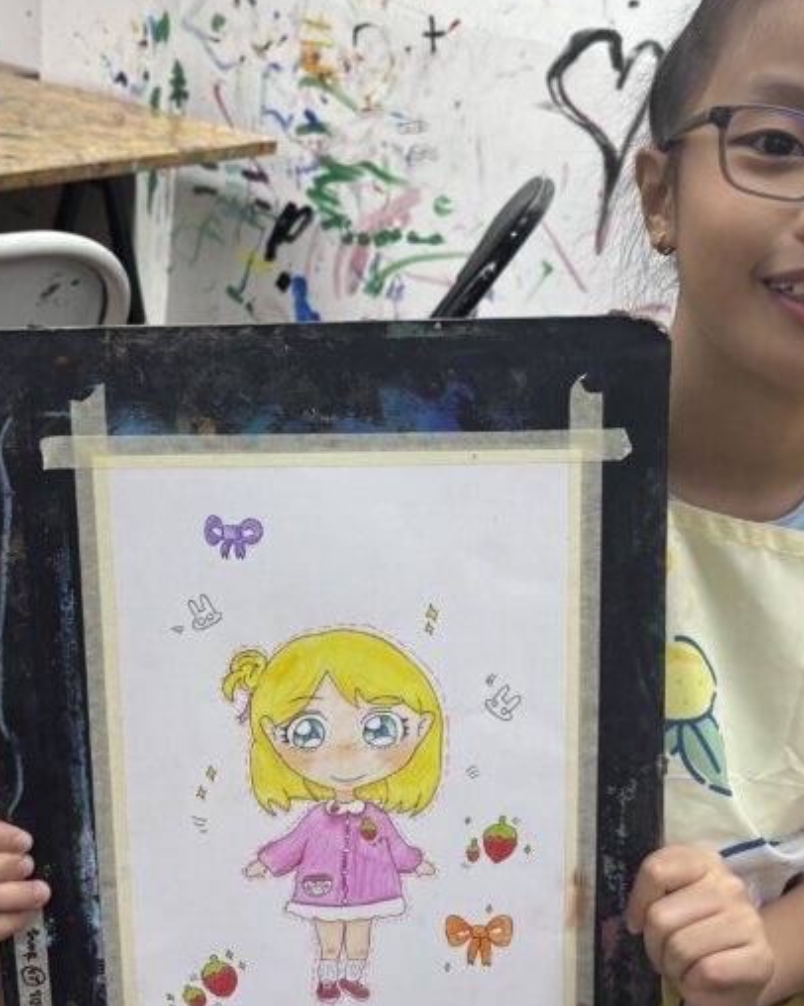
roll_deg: -8.6
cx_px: 461
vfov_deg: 37.3
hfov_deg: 30.2
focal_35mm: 50
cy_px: 428
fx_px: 1488
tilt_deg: -20.3
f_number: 1.6
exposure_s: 1/100
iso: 32
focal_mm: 5.96
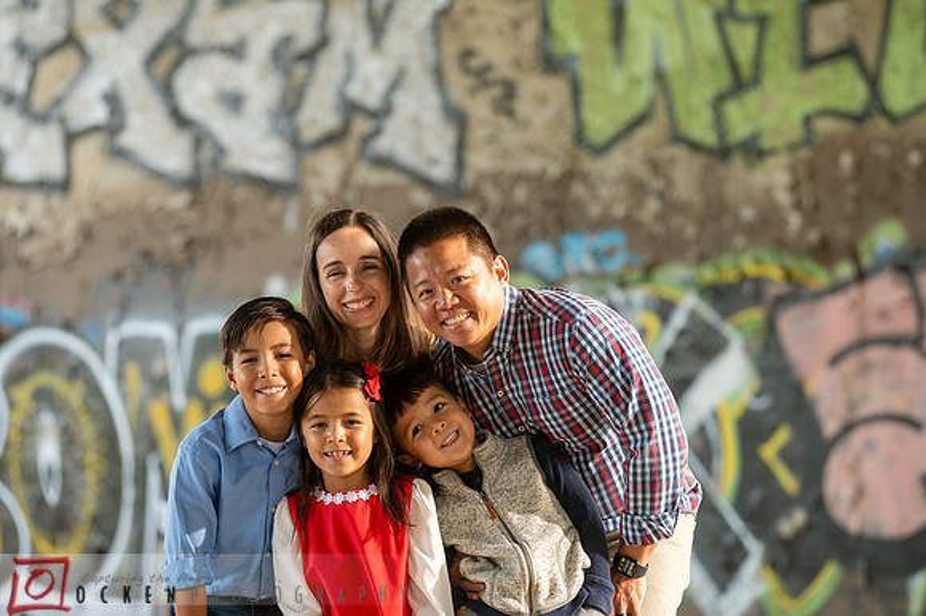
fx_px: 4269
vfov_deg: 8.3
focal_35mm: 166
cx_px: 474
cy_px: 301
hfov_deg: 12.4
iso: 400
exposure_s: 1/100
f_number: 3.5
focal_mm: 160
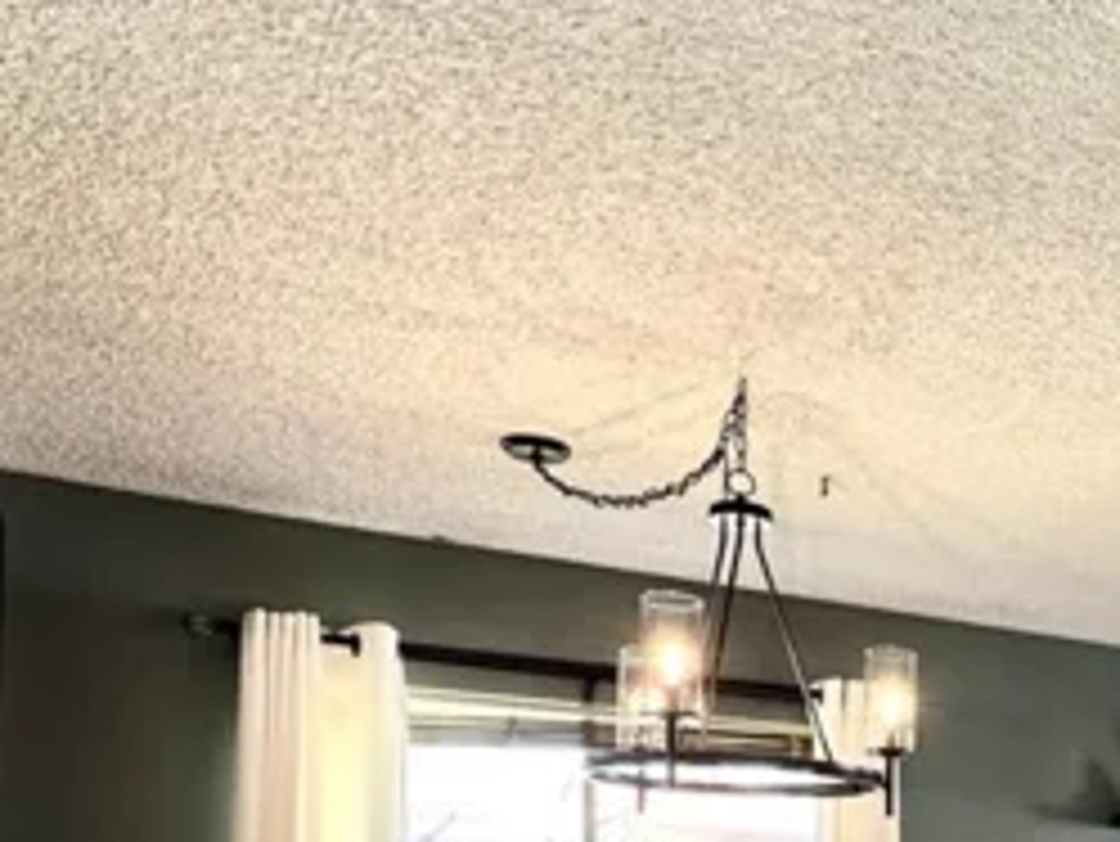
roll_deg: +0.0
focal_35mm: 42
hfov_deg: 37.7
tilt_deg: +1.0
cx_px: 1221
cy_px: 928
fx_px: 1360
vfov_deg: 30.7
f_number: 2.2
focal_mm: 2.22
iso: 200
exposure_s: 1/120
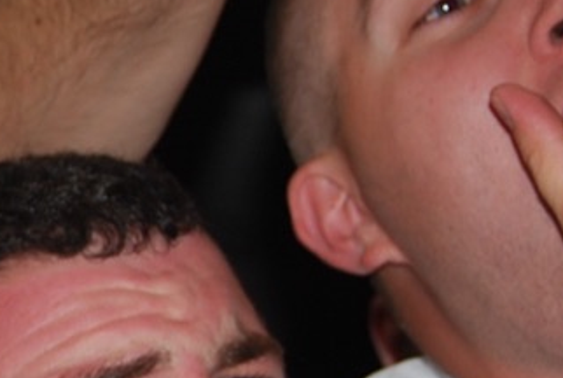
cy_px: 260
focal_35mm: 228
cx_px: -61
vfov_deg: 6.0
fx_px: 3575
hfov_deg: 8.9
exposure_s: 1/60
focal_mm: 35
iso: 200
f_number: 4.8
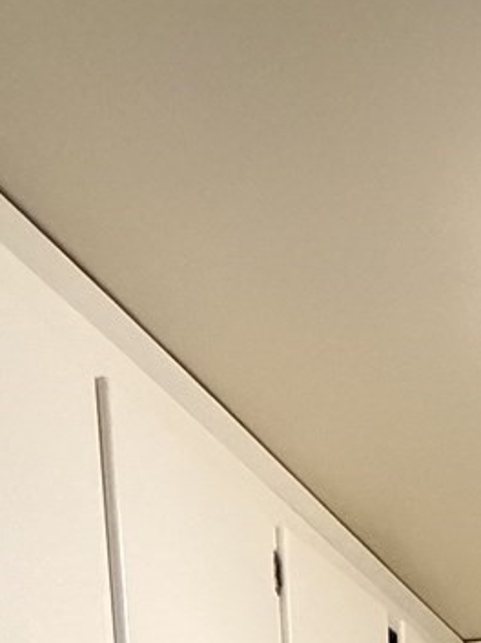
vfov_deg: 20.5
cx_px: 694
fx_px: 1132
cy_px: 1199
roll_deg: +1.7
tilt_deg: -5.1
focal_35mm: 61
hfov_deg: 20.9
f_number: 2.2
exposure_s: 1/40
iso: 1250
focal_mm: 2.22
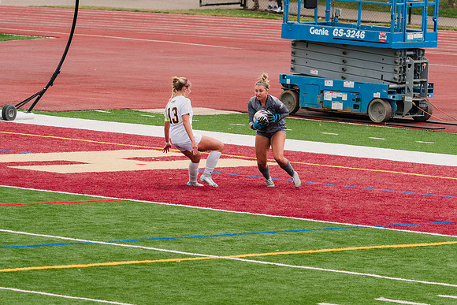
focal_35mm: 359
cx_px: 268
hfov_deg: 5.7
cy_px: 198
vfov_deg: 3.8
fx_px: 4562
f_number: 5.6
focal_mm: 232
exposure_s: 1/1600
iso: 500
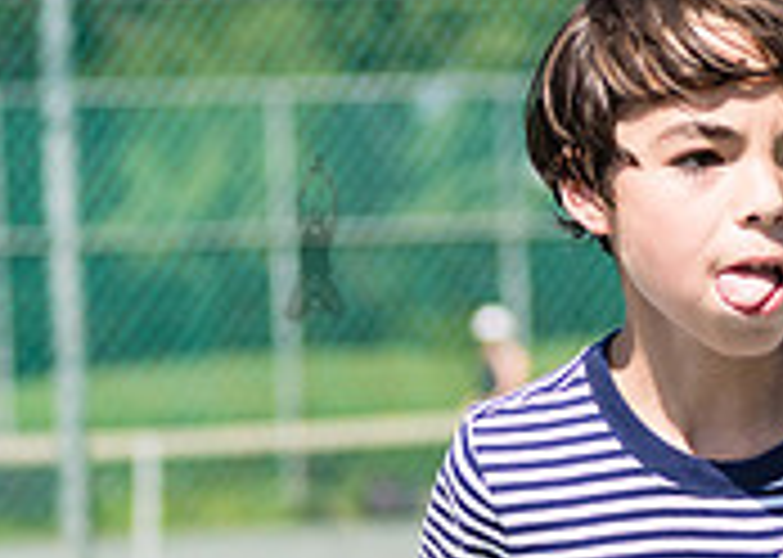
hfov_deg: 6.6
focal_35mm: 304
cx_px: 527
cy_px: 703
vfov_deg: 4.7
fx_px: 6755
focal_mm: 80
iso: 125
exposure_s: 1/1000
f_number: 4.5
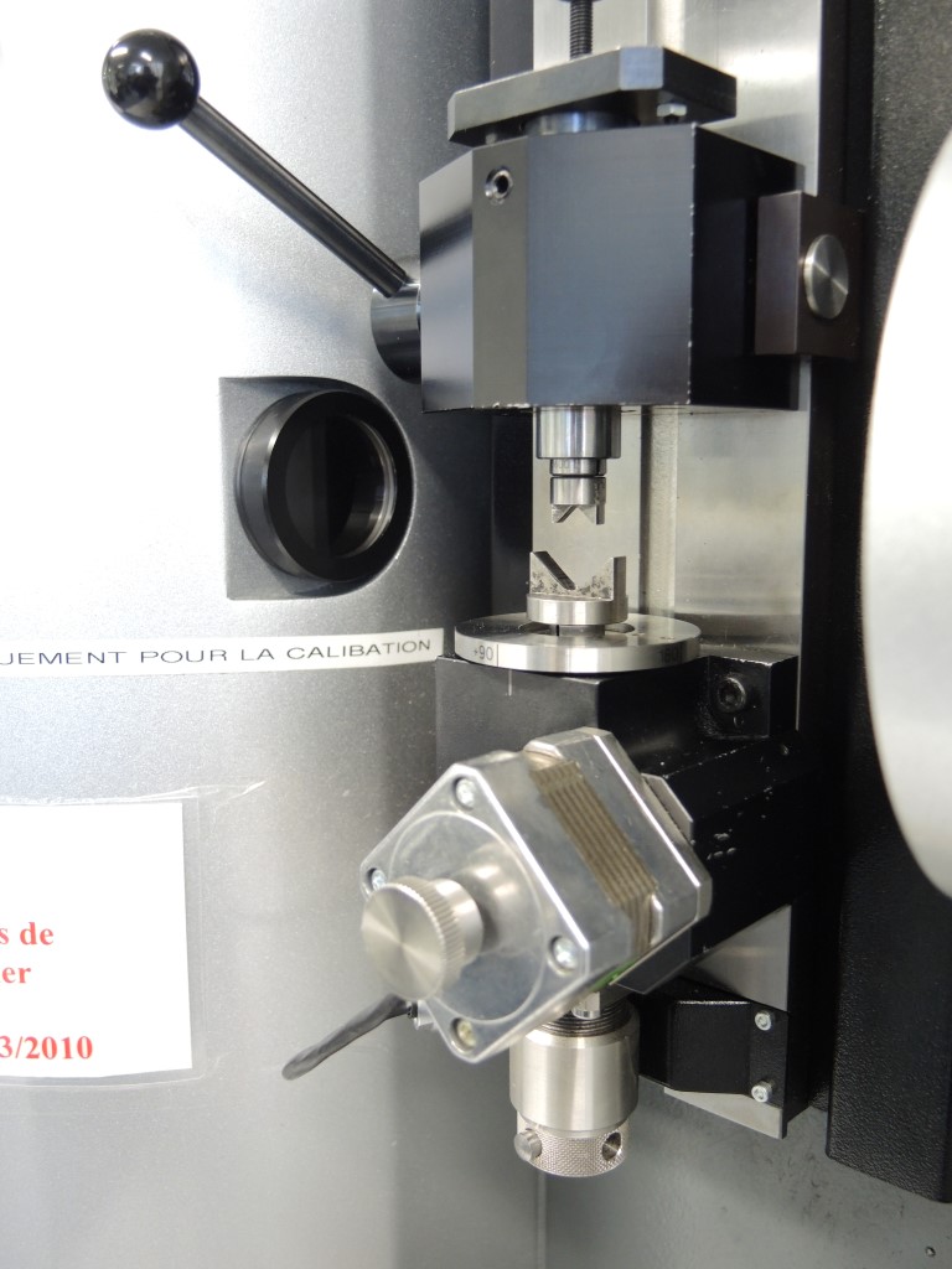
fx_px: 1100
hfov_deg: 46.8
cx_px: 476
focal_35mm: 30
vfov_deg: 60.0
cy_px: 634
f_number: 2
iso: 400
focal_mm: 6.5
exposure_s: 1/15
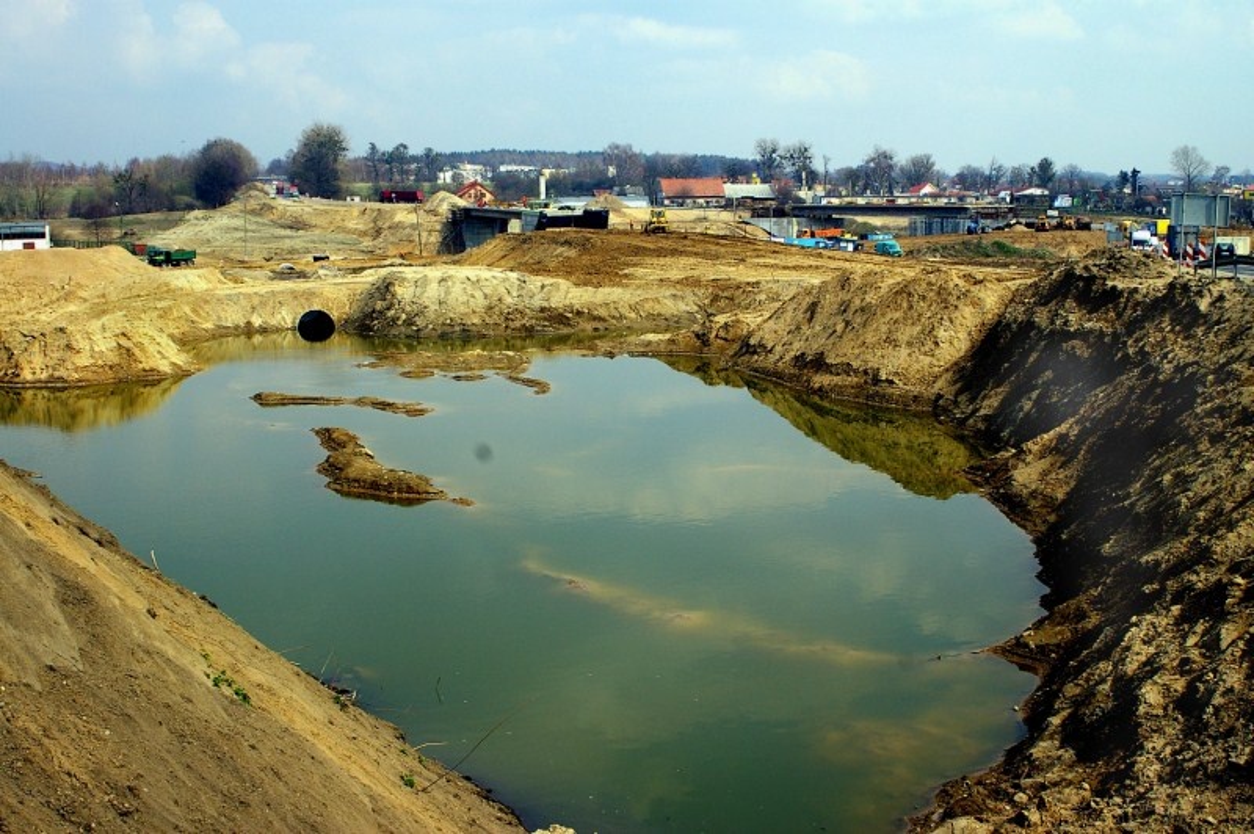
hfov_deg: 46.4
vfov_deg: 31.8
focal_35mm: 42
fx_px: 1462
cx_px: 627
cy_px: 417
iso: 200
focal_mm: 28
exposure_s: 1/250
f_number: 9.5
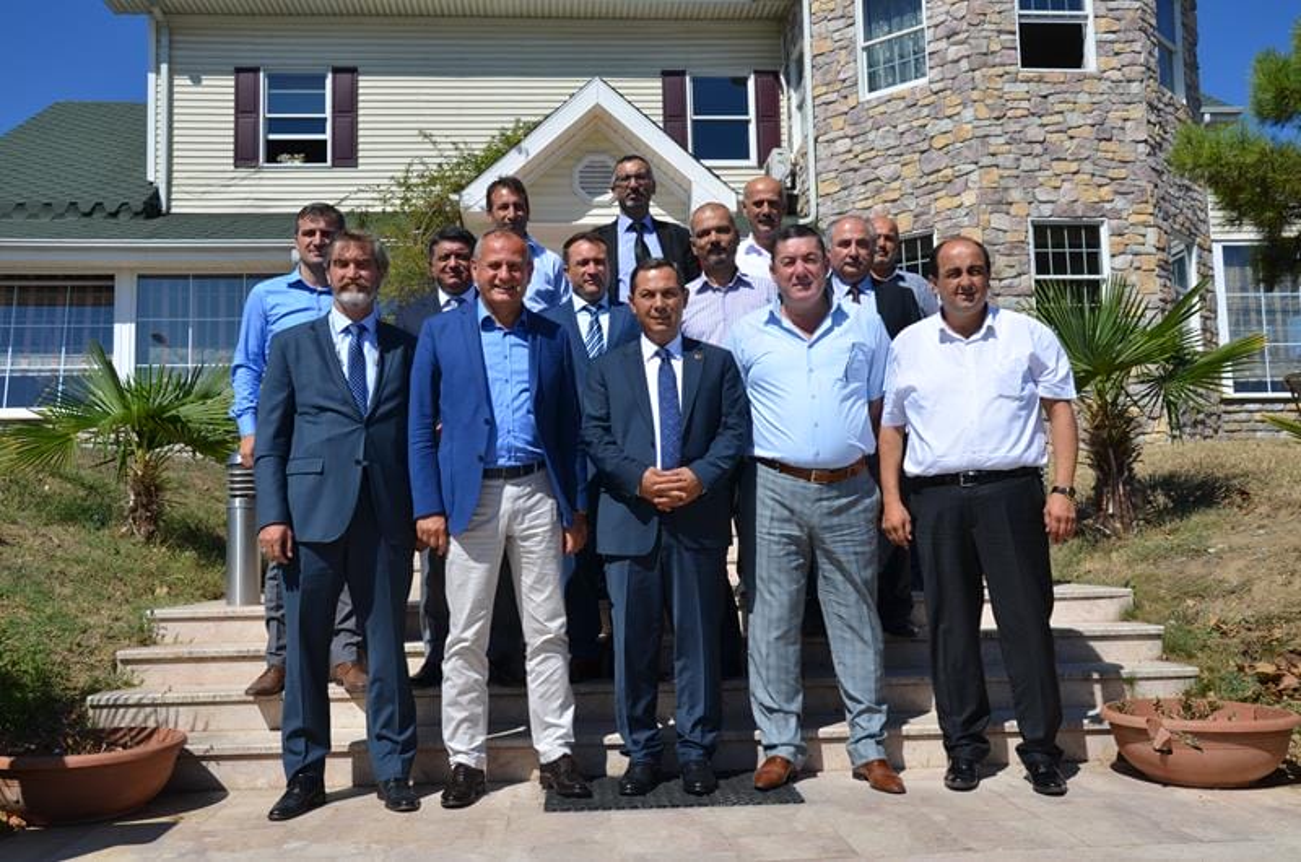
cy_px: 431
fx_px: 1190
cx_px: 650
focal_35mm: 33
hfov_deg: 57.3
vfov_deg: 39.8
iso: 100
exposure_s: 1/320
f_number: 9
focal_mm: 22
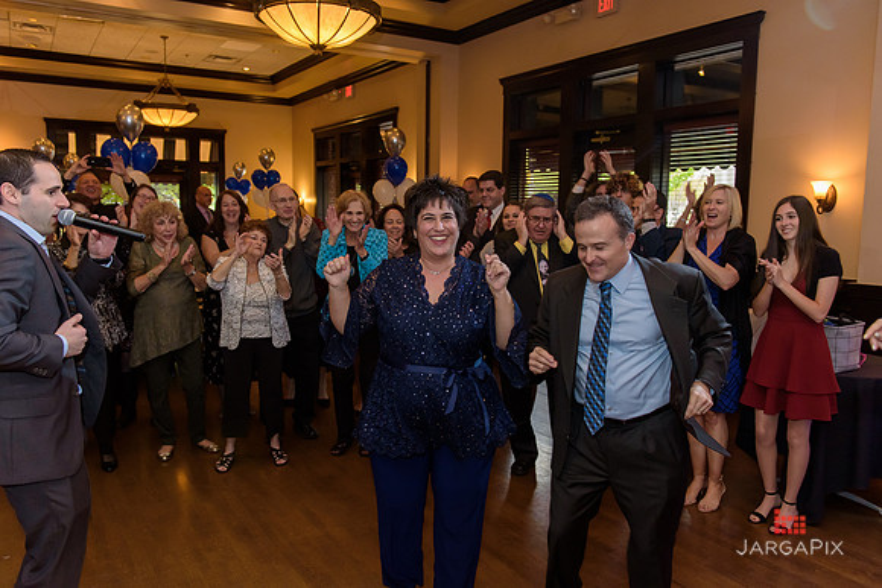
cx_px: 441
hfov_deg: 63.6
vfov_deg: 45.0
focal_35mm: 29
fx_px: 711
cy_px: 294
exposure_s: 1/125
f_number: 3.2
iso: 1600
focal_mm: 29
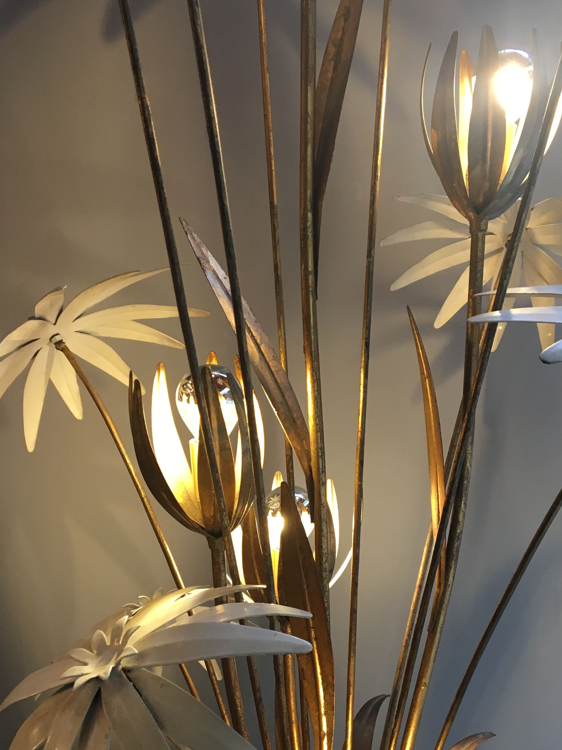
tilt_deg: -8.9
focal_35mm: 46
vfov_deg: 41.0
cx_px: 256
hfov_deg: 31.5
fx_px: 996
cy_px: 455
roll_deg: -0.2
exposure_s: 1/33
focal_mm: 4.15
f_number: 2.2
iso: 40
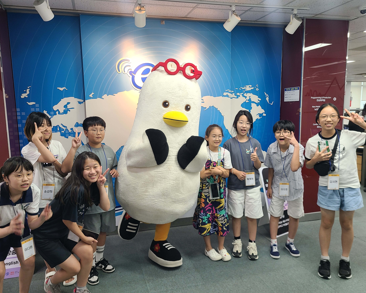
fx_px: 303
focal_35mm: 28
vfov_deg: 51.5
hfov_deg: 62.2
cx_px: 179
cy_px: 149
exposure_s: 1/60
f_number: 1.8
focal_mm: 5.4
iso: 80
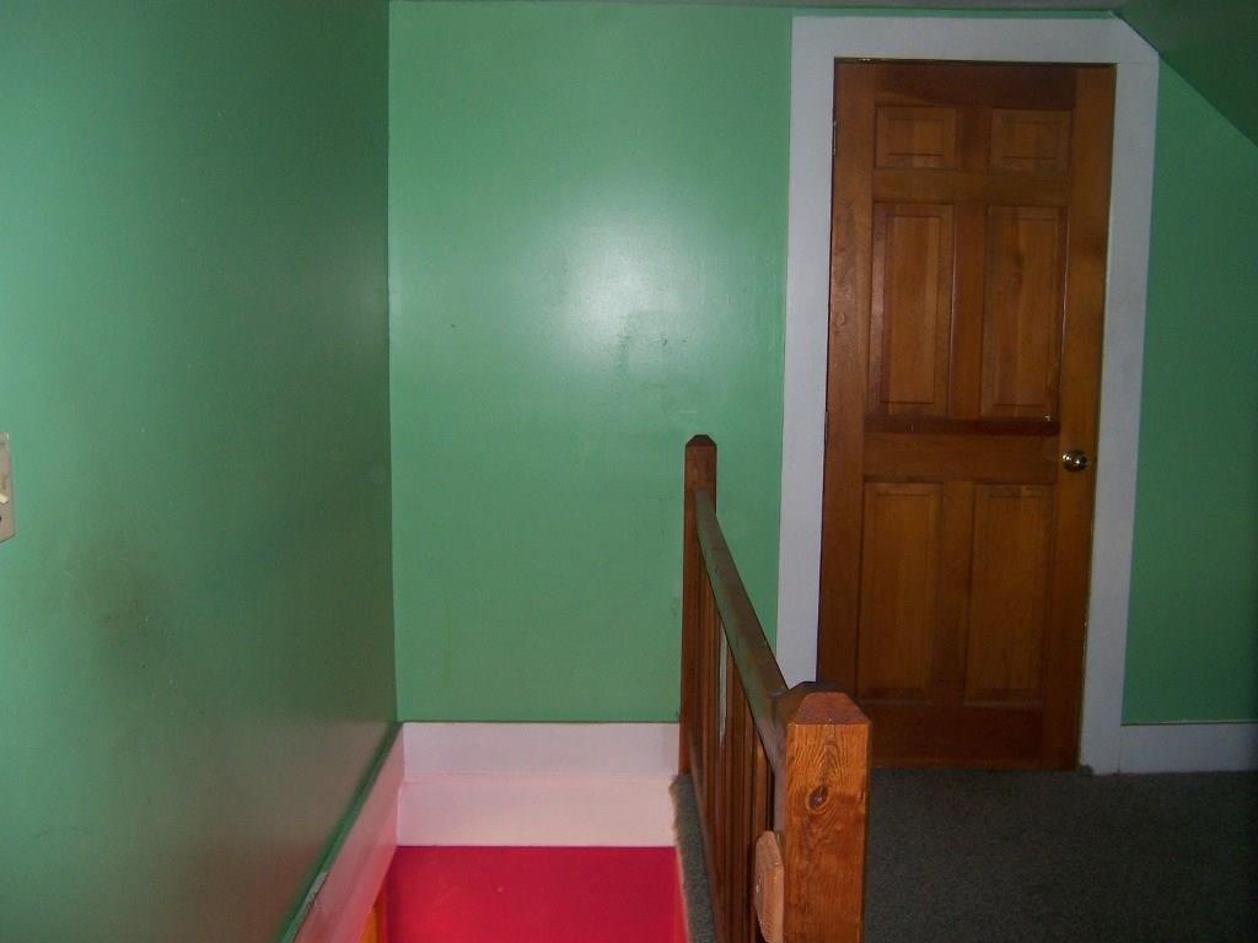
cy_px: 472
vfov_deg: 42.9
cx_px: 629
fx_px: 1199
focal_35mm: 33
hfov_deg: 55.4
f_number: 2.8
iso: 140
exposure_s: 1/60
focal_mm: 5.5
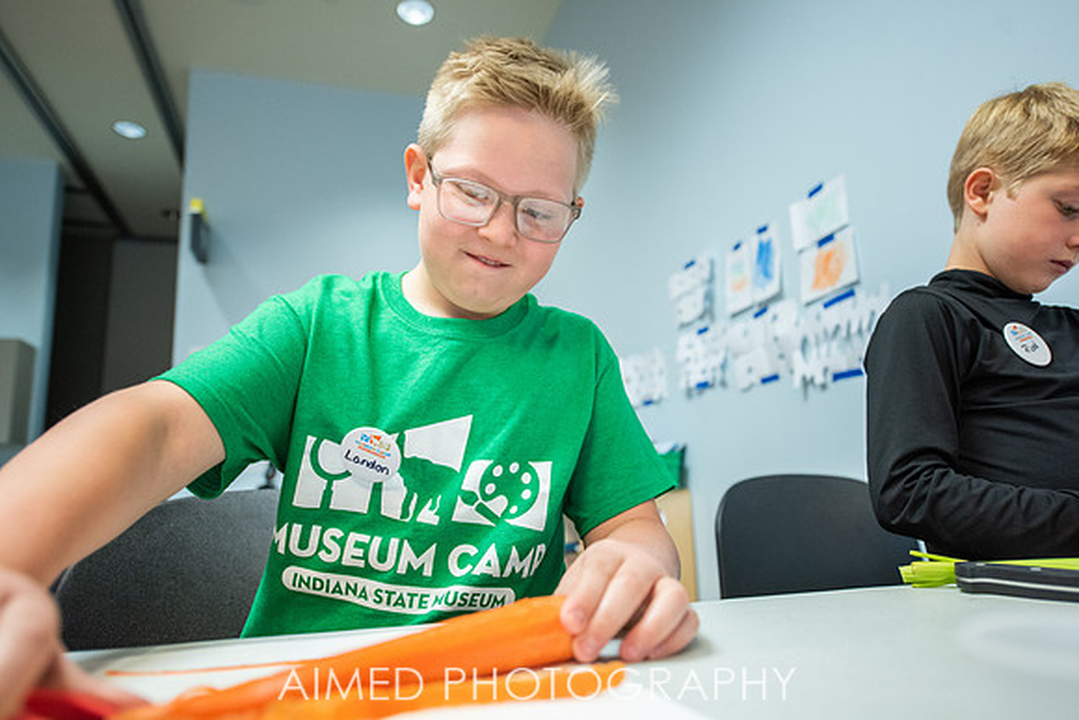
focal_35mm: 24
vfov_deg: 53.2
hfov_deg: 73.7
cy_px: 360
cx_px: 540
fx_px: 719
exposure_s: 1/200
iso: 1250
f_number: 2.8
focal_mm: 24
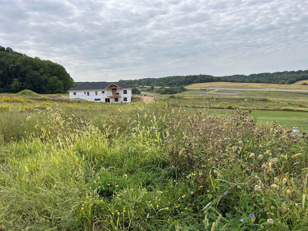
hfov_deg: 67.3
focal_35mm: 26
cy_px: 116
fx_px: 231
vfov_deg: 53.1
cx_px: 154
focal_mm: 5.7
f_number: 1.5
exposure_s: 1/5076
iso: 50
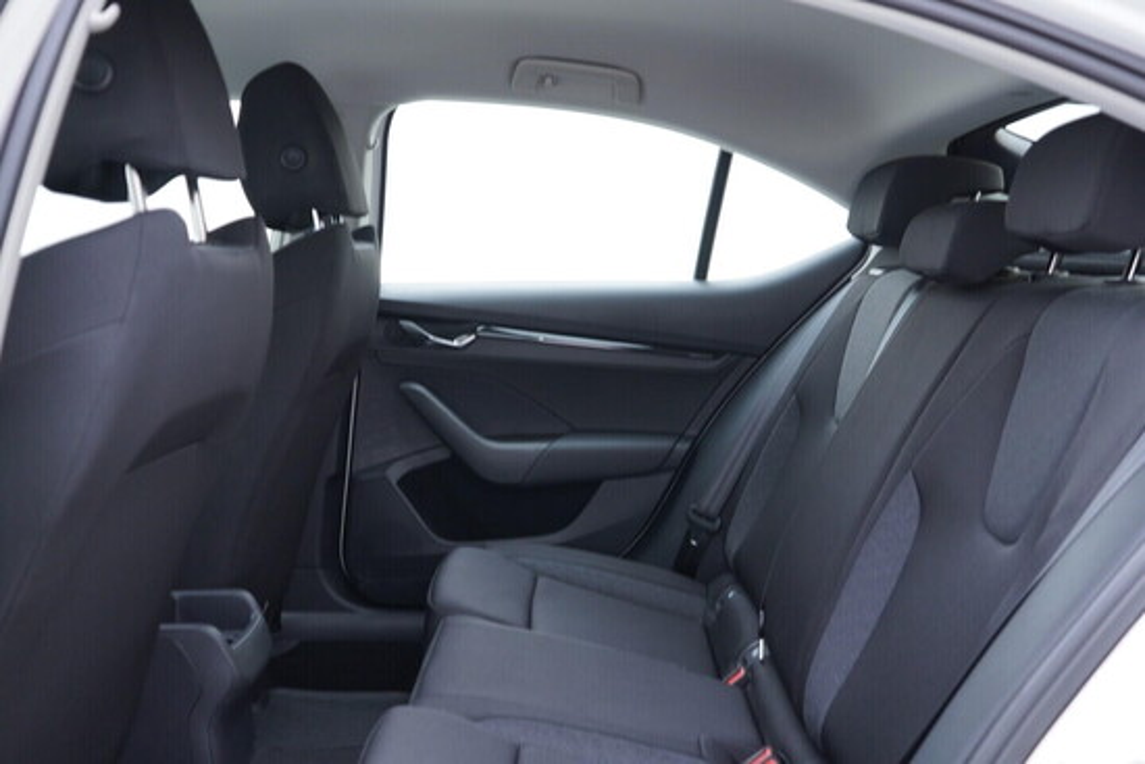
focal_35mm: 36
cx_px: 572
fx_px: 1145
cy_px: 382
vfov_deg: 36.9
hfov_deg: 53.1
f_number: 2.8
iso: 250
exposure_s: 1/40
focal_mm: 24
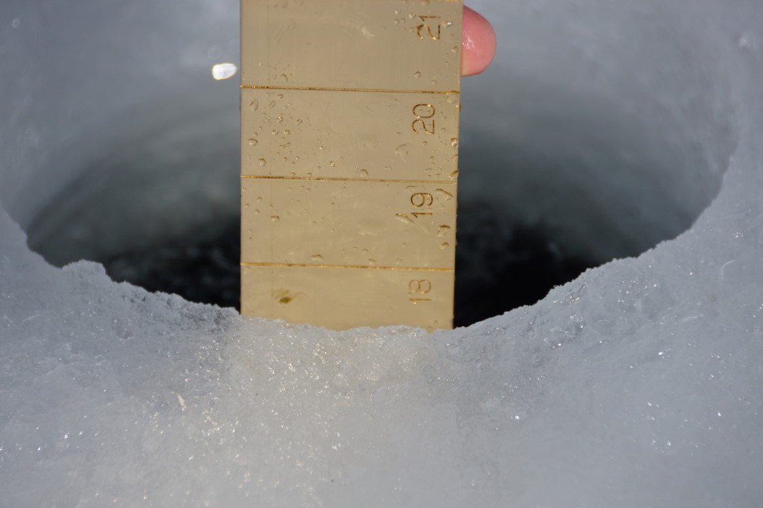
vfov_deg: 3.7
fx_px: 7945
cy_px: 254
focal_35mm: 375
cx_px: 382
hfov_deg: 5.5
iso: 100
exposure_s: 1/400
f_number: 6.3
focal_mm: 250
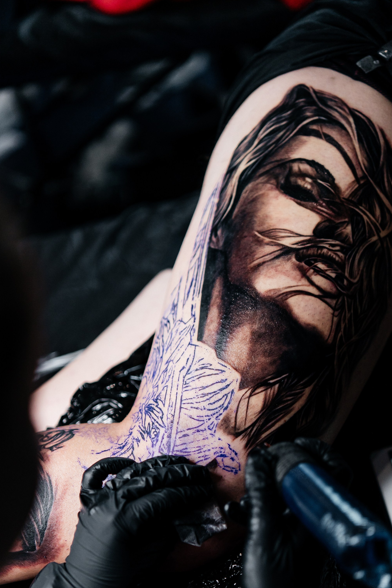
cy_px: 372
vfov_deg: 32.7
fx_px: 996
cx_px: 180
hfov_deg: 22.3
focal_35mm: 61
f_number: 1.8
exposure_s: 1/1000
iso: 500
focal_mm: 45
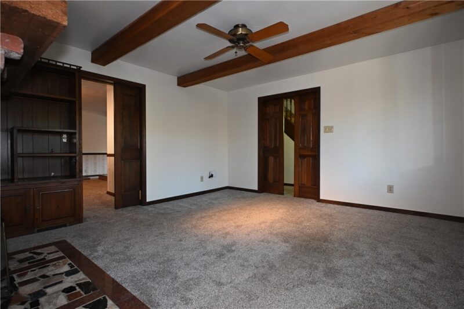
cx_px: 232
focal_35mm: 18
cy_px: 154
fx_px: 232
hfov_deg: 90.0
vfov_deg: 67.4
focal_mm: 12
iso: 900
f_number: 4
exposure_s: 1/60
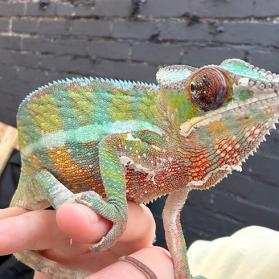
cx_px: 140
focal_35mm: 36
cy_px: 155
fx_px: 328
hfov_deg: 46.0
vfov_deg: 46.0
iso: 100
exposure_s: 1/60
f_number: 1.9
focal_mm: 2.71
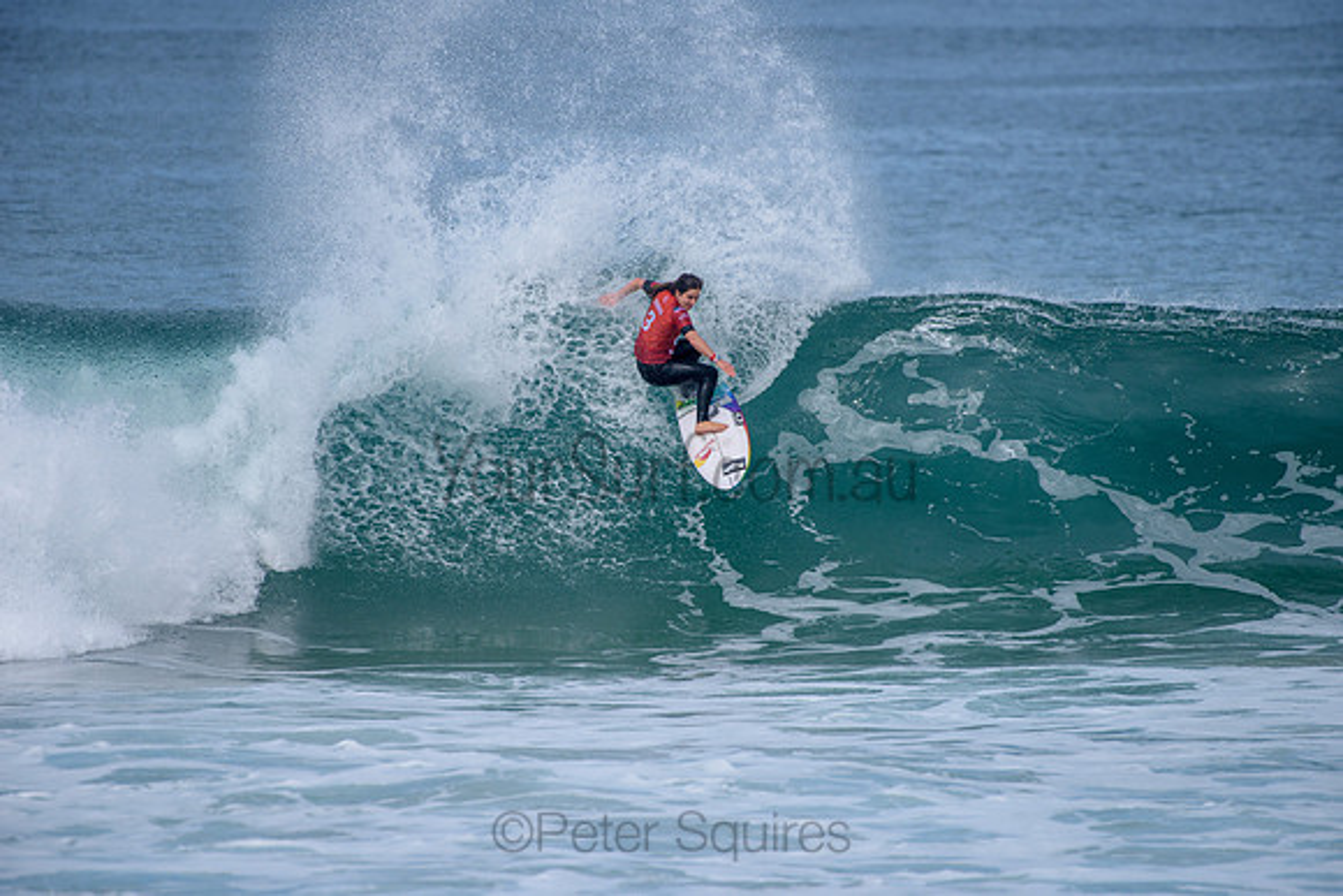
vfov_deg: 2.8
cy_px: 448
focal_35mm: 500
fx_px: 18656
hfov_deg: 4.1
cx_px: 672
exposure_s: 1/2500
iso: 250
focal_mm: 500
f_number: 6.3
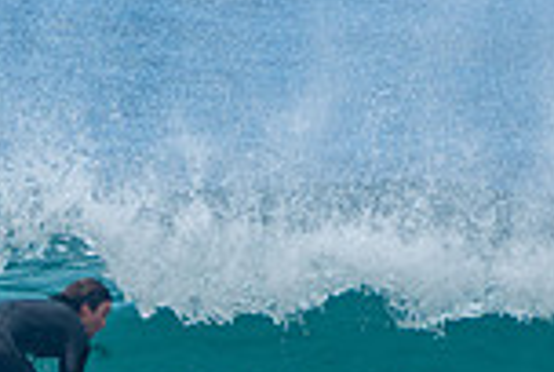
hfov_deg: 0.9
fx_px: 35217
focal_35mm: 2284
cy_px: 370
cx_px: 55
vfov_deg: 0.6
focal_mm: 400
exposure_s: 1/1250
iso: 320
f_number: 5.6
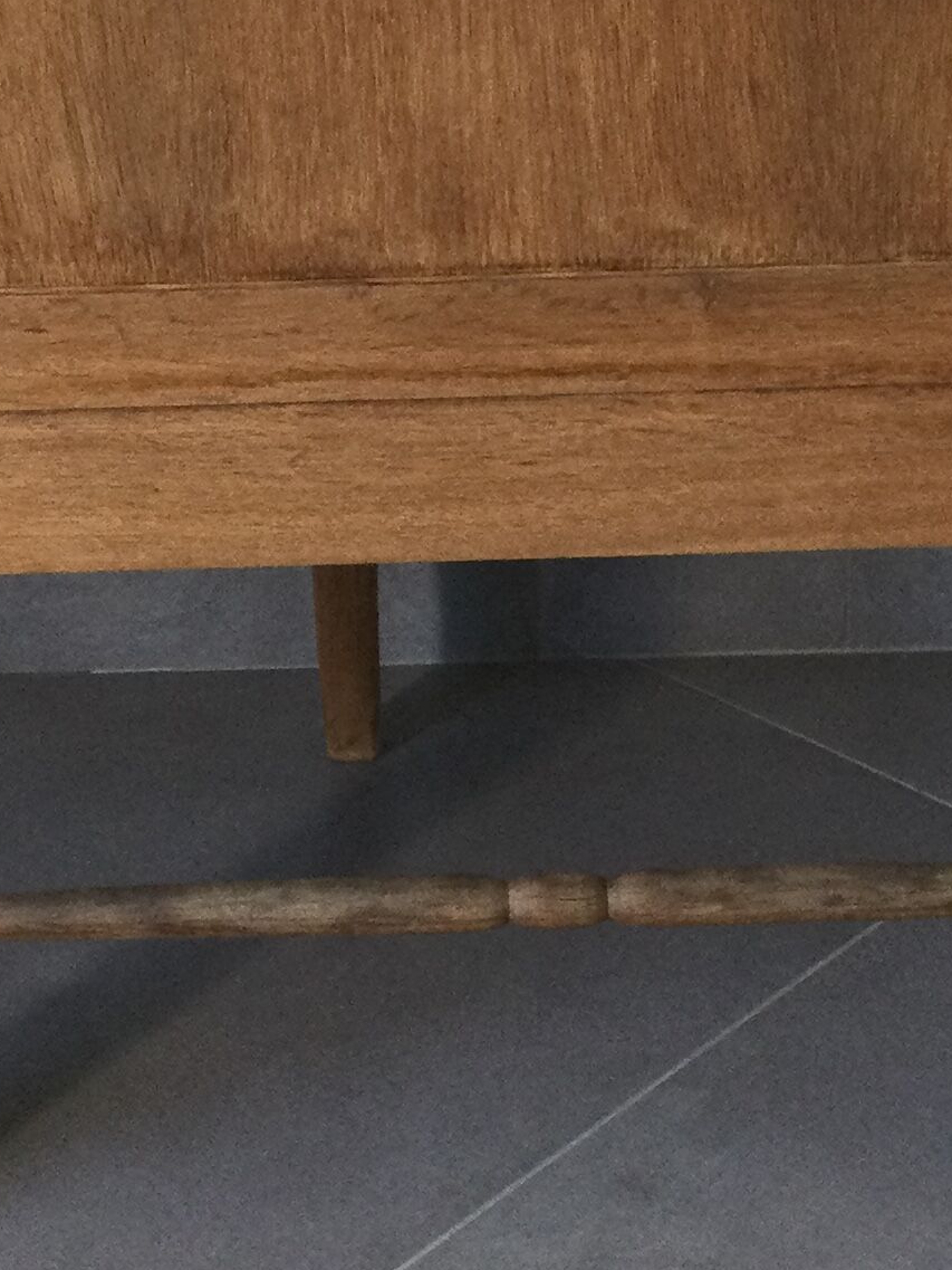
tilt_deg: -23.2
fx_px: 3263
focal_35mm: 89
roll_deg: +1.4
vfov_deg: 21.7
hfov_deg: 16.6
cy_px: 219
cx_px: 510
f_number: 2.4
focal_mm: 3.3
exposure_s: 1/33
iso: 50
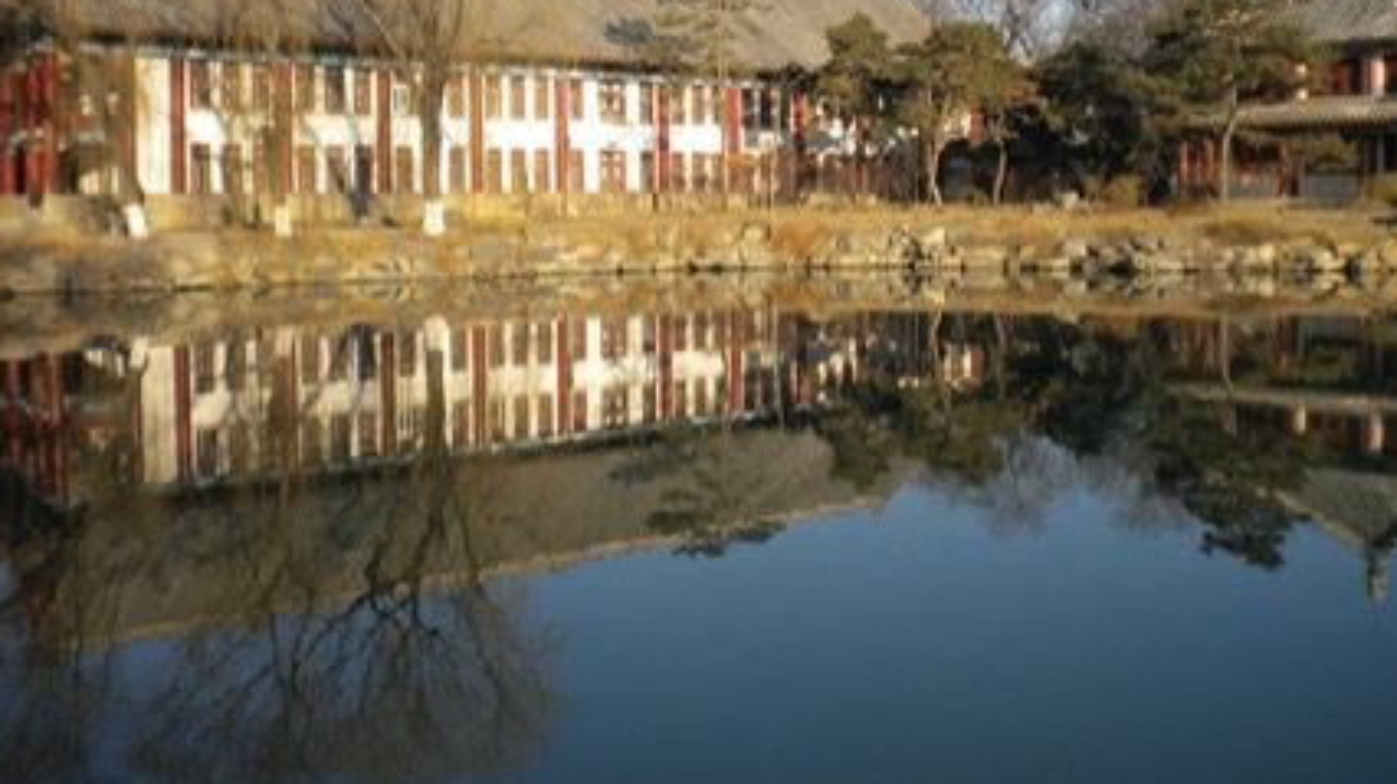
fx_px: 1592
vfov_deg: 27.5
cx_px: 761
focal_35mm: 43
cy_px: 259
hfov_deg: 47.3
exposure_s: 1/402
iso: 80
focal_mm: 6.3
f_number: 4.6
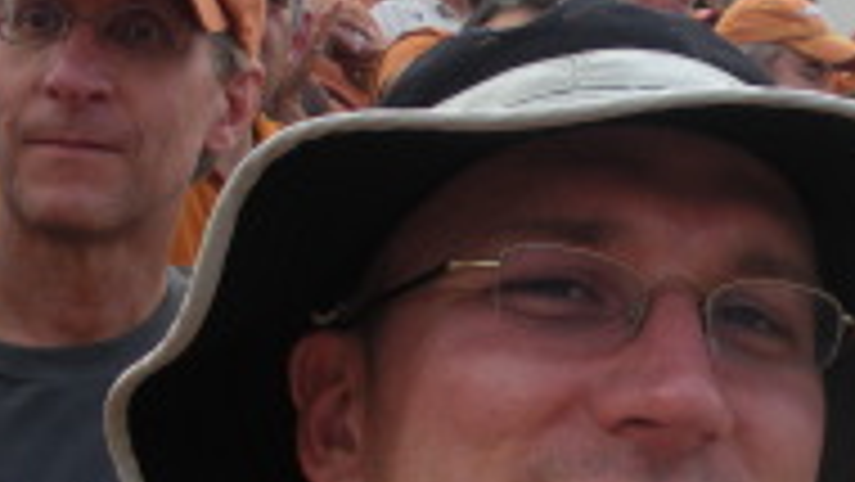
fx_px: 2132
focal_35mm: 94
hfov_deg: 21.9
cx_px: 832
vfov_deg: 12.7
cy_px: 532
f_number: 3.5
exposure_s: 1/62
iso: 64
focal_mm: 6.3
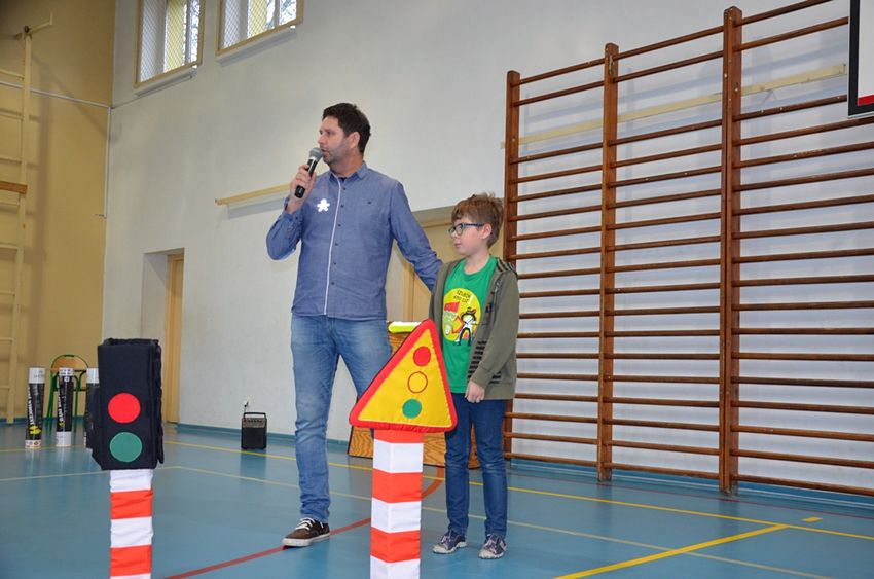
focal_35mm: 38
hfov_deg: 51.4
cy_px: 290
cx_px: 437
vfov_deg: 35.3
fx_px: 909
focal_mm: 25
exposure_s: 1/60
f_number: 4
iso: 900
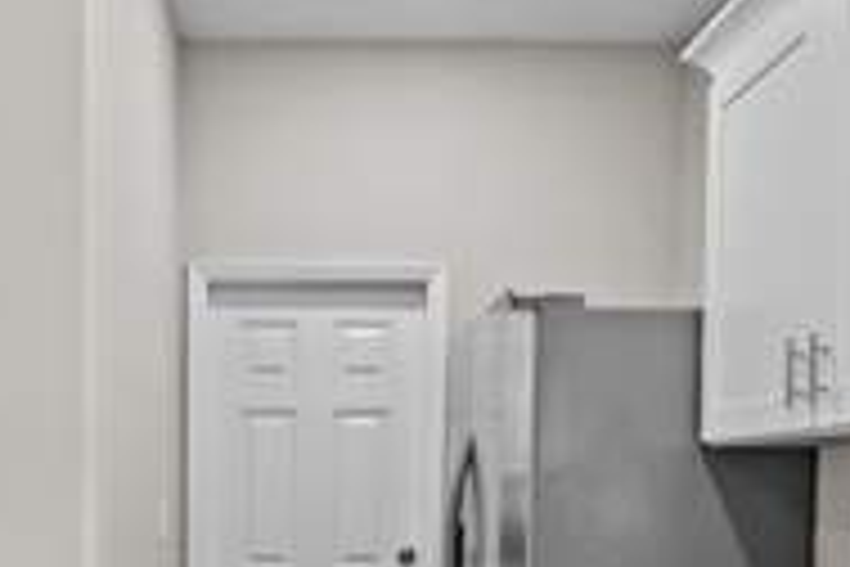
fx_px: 897
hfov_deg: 50.3
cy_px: 533
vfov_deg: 32.9
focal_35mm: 38
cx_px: 333
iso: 100
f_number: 7.1
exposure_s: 1.3
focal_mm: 10
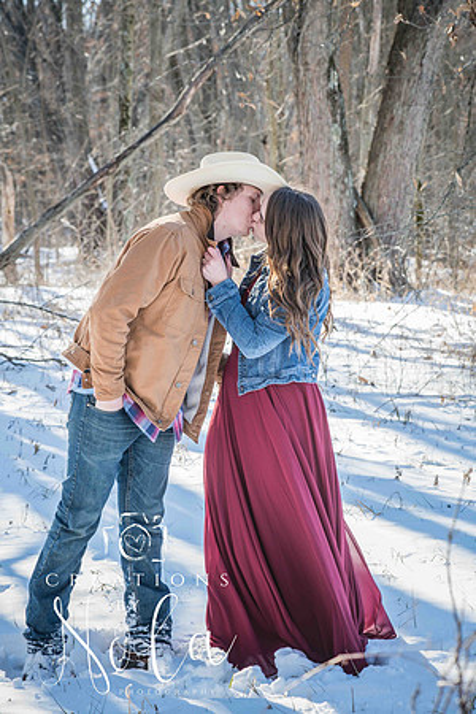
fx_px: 2380
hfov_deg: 11.4
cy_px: 357
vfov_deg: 17.1
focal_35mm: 120
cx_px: 238
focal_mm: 120
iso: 400
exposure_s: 1/160
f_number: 10
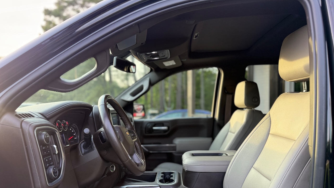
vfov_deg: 42.3
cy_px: 125
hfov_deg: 69.9
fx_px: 239
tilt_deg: -2.6
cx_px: 162
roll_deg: +0.6
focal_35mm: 27
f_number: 1.78
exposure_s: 1/162
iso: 64
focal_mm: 6.76
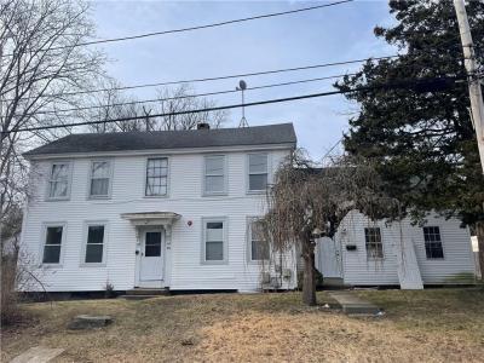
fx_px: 364
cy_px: 182
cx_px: 242
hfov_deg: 67.3
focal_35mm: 26
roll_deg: +0.6
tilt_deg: +14.8
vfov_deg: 53.1
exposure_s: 1/3861
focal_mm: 4.2
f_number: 1.6
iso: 32
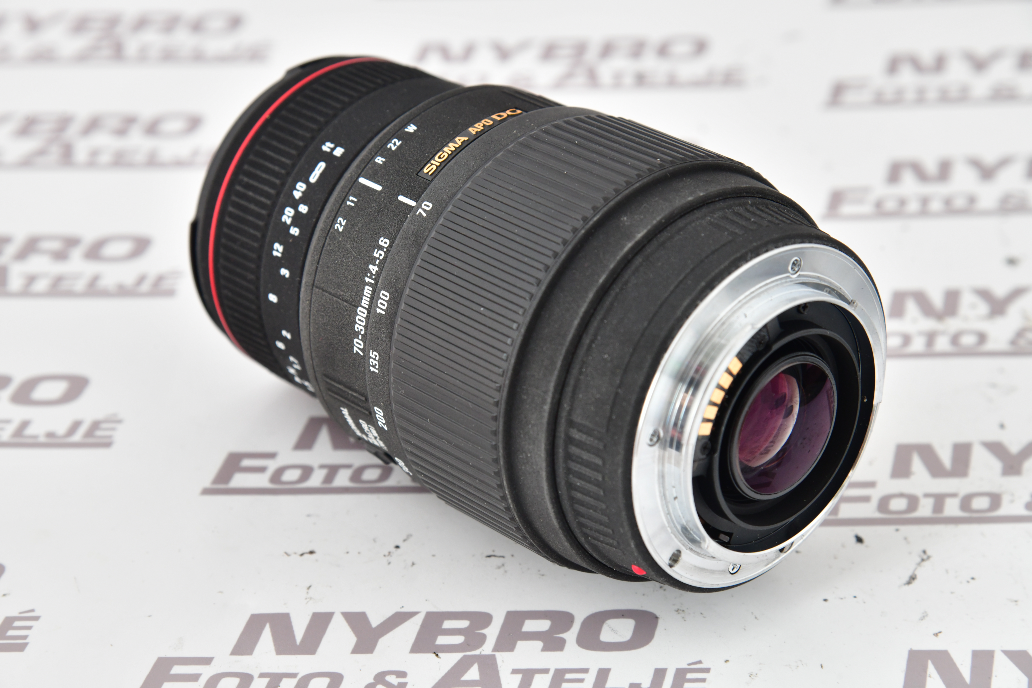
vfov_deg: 11.4
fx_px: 3440
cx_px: 516
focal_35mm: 120
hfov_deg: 17.1
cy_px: 344
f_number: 10
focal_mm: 120
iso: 800
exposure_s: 1/60
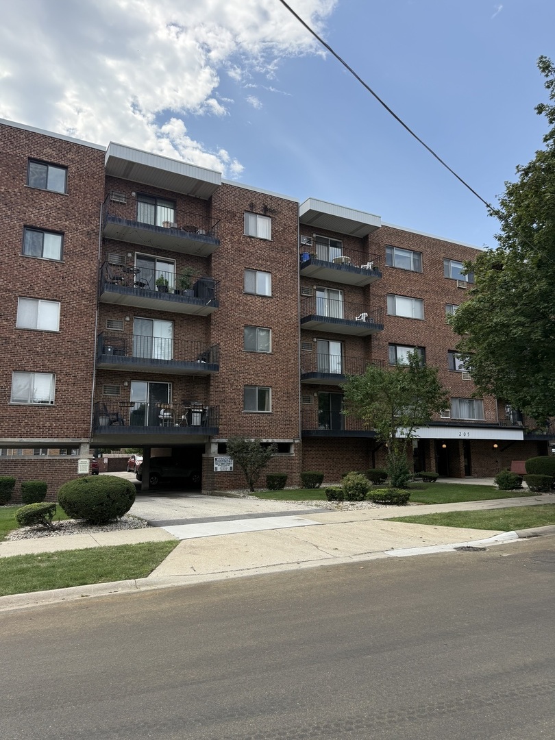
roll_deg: -1.0
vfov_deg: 71.6
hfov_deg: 56.8
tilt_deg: +10.0
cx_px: 278
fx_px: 513
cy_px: 370
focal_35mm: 24
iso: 100
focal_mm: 6.76
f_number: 1.78
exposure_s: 1/3279
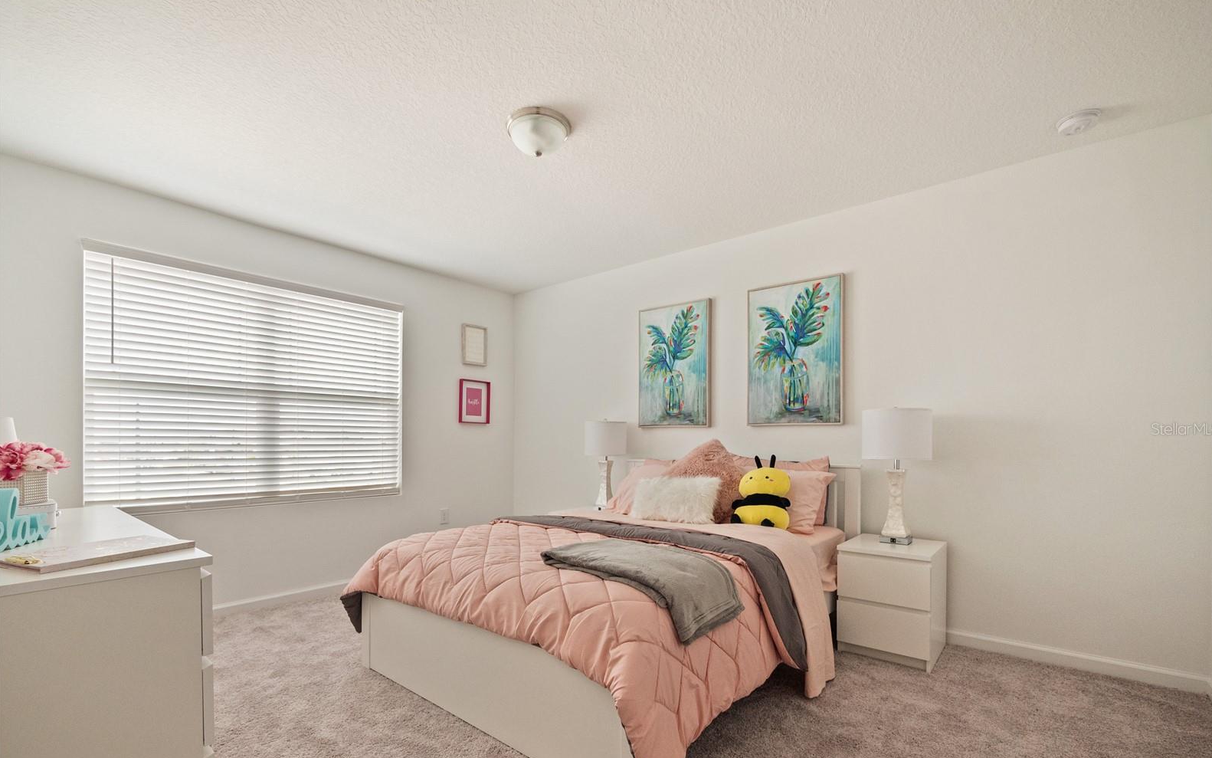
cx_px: 611
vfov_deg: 74.4
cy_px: 429
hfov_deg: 101.5
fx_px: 495
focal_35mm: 15
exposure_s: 1/60
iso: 800
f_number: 4
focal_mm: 7
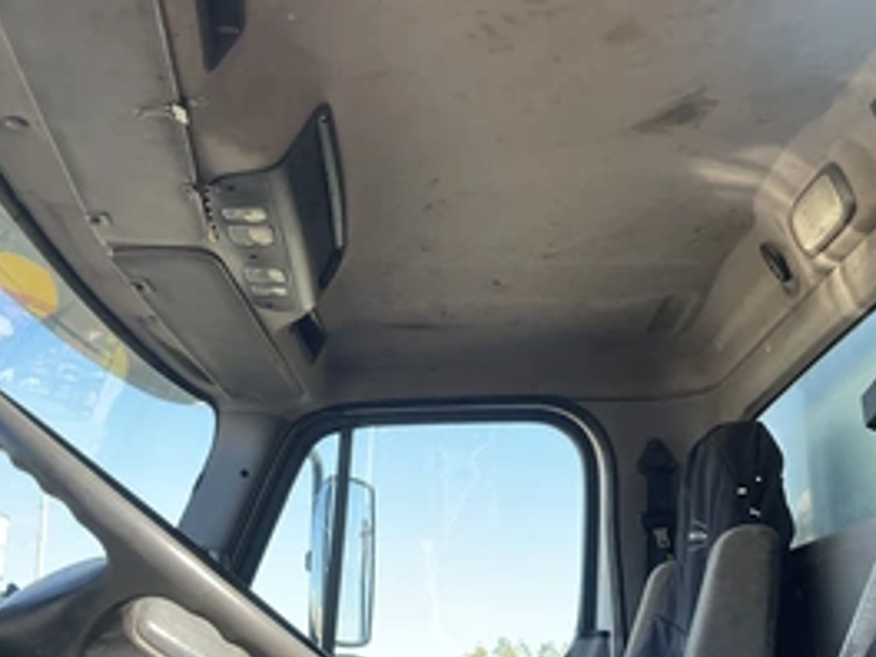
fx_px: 1113
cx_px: 435
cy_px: 322
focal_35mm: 44
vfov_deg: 32.9
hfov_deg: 42.9
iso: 25
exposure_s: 1/237
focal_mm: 3
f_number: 1.8
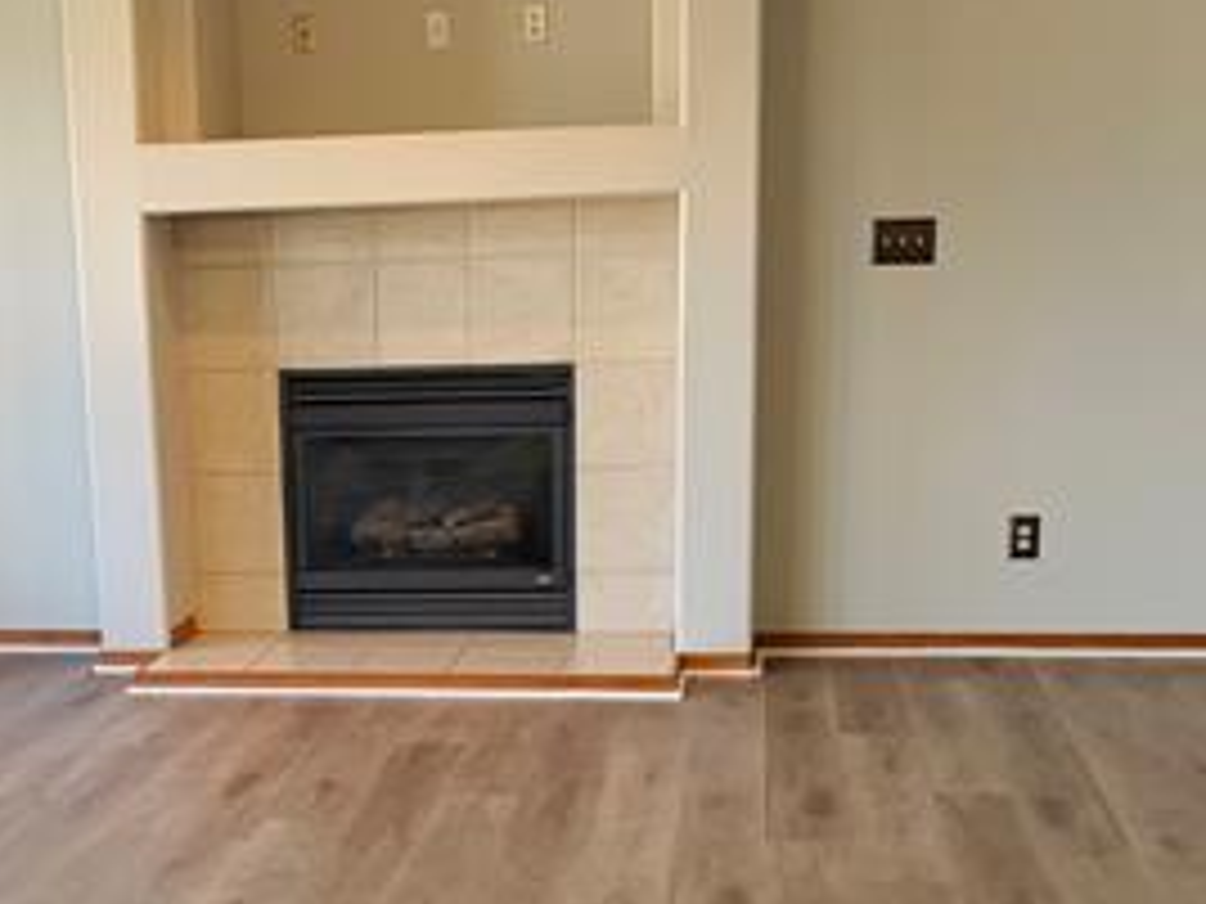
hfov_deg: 30.8
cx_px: 351
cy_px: 699
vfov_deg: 23.4
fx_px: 2160
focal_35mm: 62
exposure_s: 1/120
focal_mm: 5.96
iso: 160
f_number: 1.6
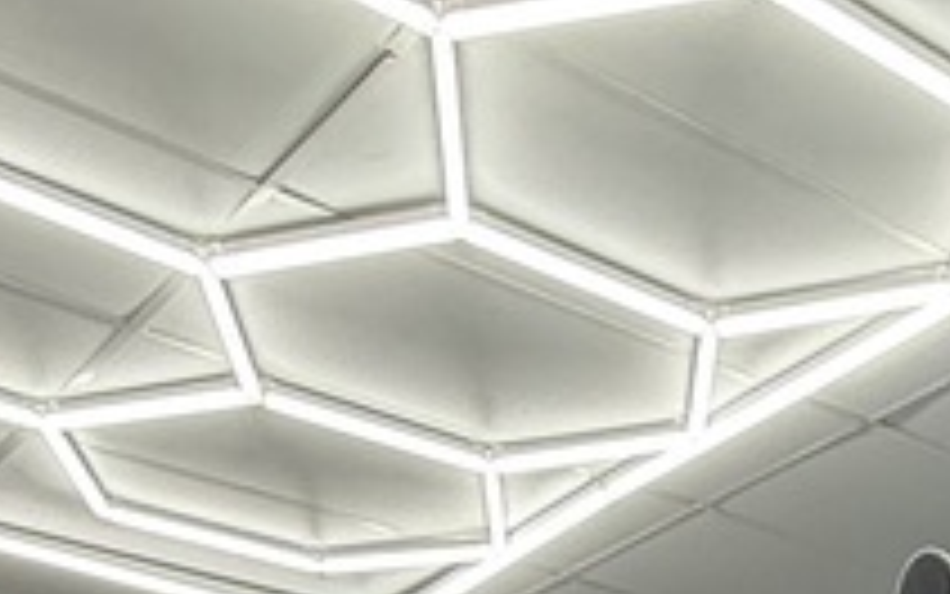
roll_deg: +0.6
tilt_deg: -13.8
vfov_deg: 11.5
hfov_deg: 25.3
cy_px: 1724
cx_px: 1175
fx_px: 1865
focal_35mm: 72
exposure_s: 1/100
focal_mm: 2.22
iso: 160
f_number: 2.2
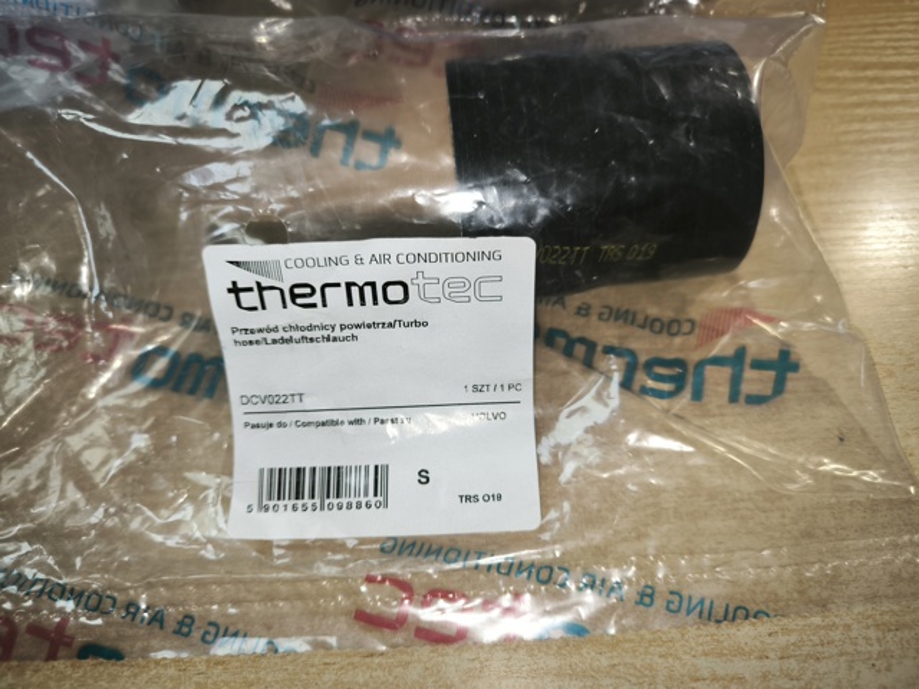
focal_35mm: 24
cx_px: 460
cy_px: 344
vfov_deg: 56.8
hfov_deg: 71.6
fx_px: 637
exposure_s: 1/100
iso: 200
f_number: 1.9
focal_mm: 6.92
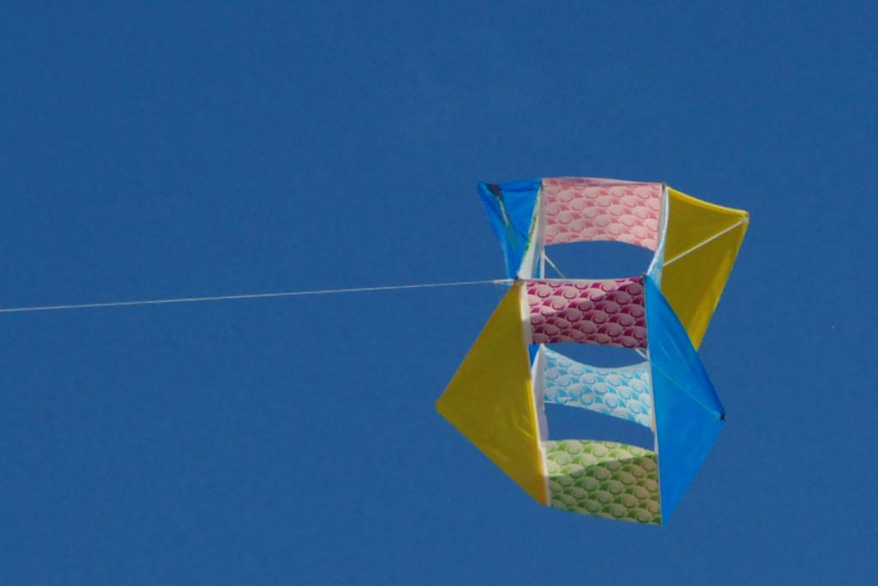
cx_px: 439
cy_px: 293
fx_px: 4390
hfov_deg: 11.4
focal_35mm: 180
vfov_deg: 7.6
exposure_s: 1/1600
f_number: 10
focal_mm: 120
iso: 1000
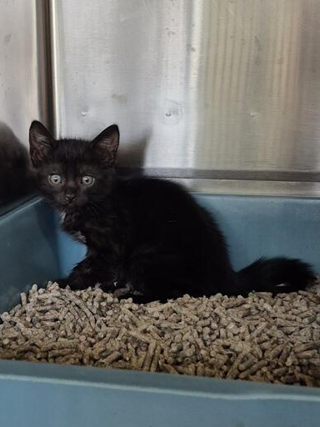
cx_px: 158
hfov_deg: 56.8
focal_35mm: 24
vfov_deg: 71.6
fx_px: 296
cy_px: 210
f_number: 1.8
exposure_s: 1/100
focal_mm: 5.4
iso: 400
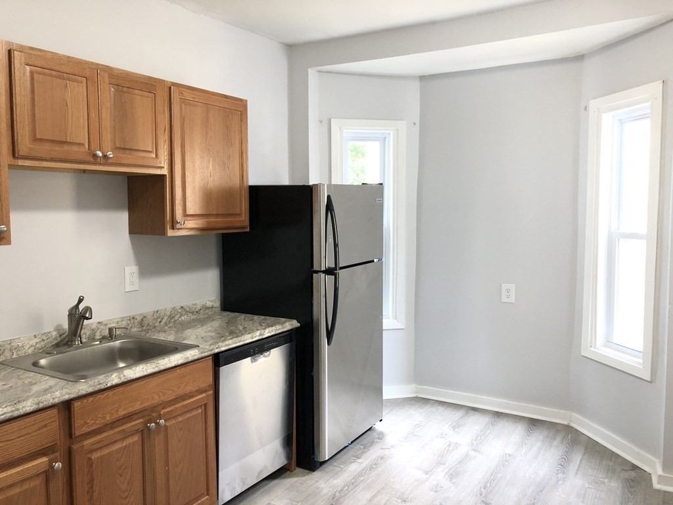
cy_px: 252
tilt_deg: -4.0
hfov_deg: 63.4
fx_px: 544
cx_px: 336
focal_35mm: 28
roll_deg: +0.0
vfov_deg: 49.7
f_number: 1.8
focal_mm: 3.99
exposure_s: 1/24
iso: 40
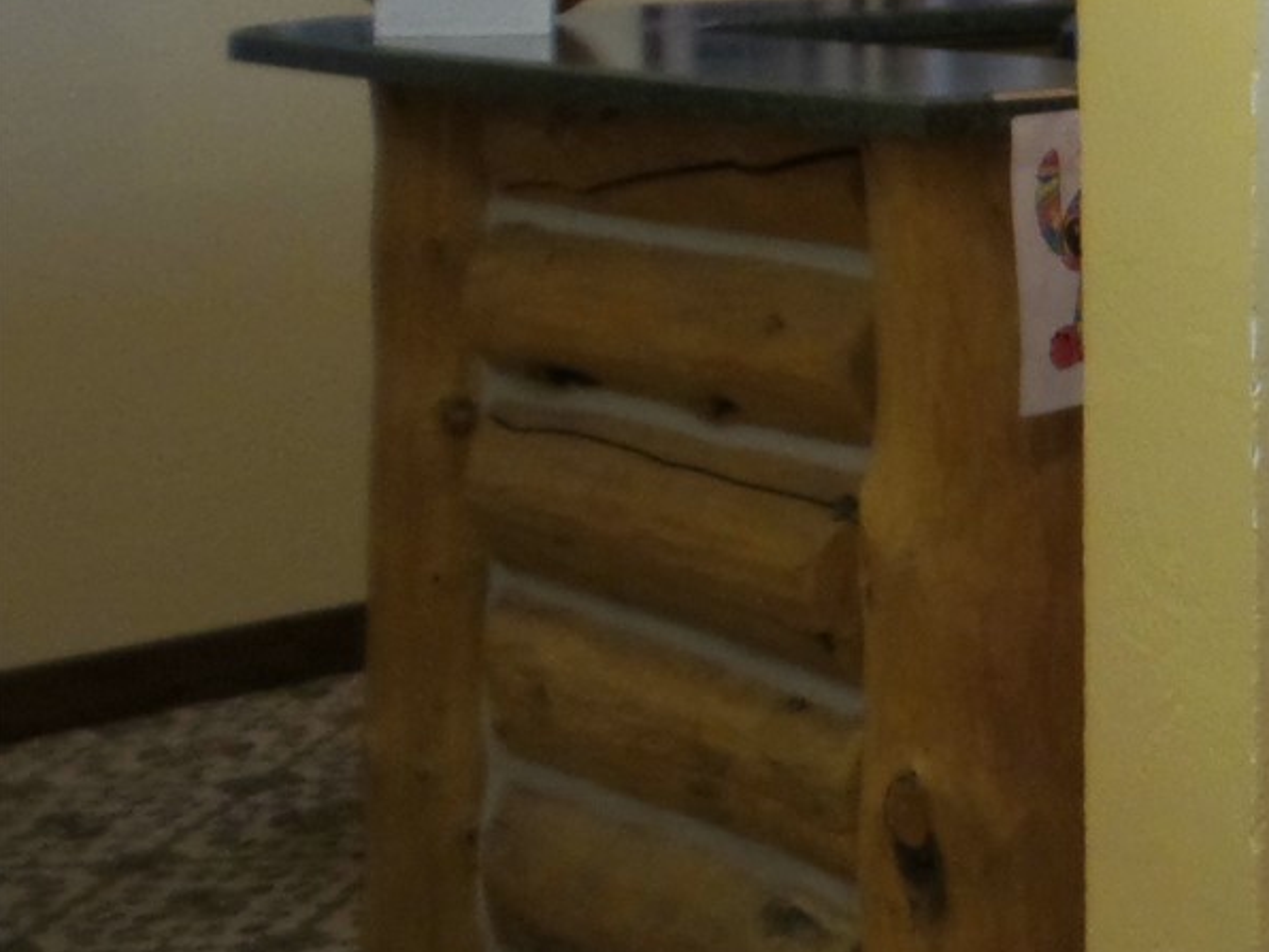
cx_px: 2176
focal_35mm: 79
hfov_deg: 19.5
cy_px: -155
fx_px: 2896
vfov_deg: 17.8
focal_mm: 4.1
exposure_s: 1
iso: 320
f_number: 2.8
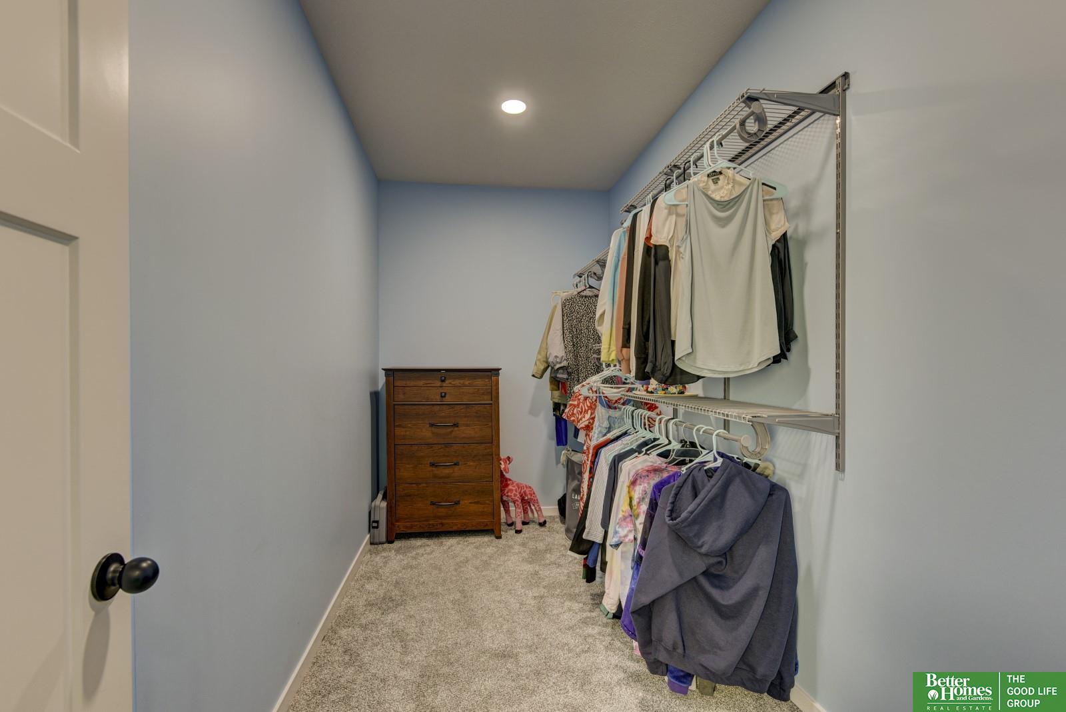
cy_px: 356
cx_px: 533
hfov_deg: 73.7
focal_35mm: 24
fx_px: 711
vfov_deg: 53.2
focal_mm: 24
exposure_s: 1/8
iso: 400
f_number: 8
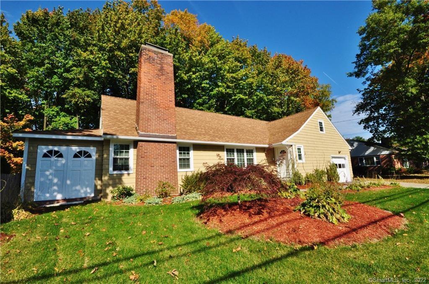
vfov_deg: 77.1
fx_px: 178
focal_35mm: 15
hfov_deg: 100.5
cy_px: 142
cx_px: 214
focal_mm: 10
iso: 500
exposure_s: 1/200
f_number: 20
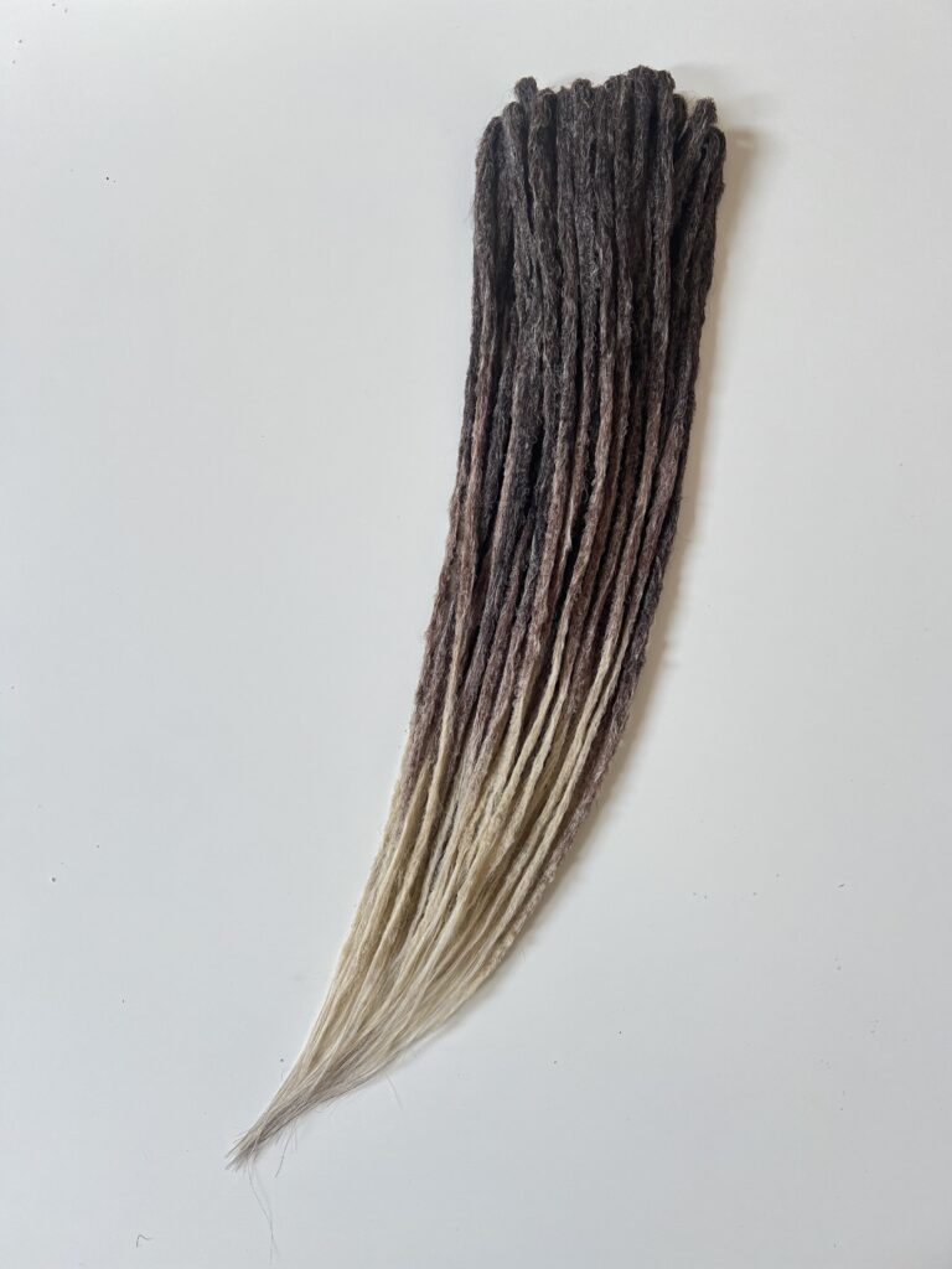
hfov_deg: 53.1
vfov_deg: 67.3
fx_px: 953
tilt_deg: -84.7
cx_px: 476
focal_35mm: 26
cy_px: 634
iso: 80
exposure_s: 1/121
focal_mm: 5.7
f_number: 1.5
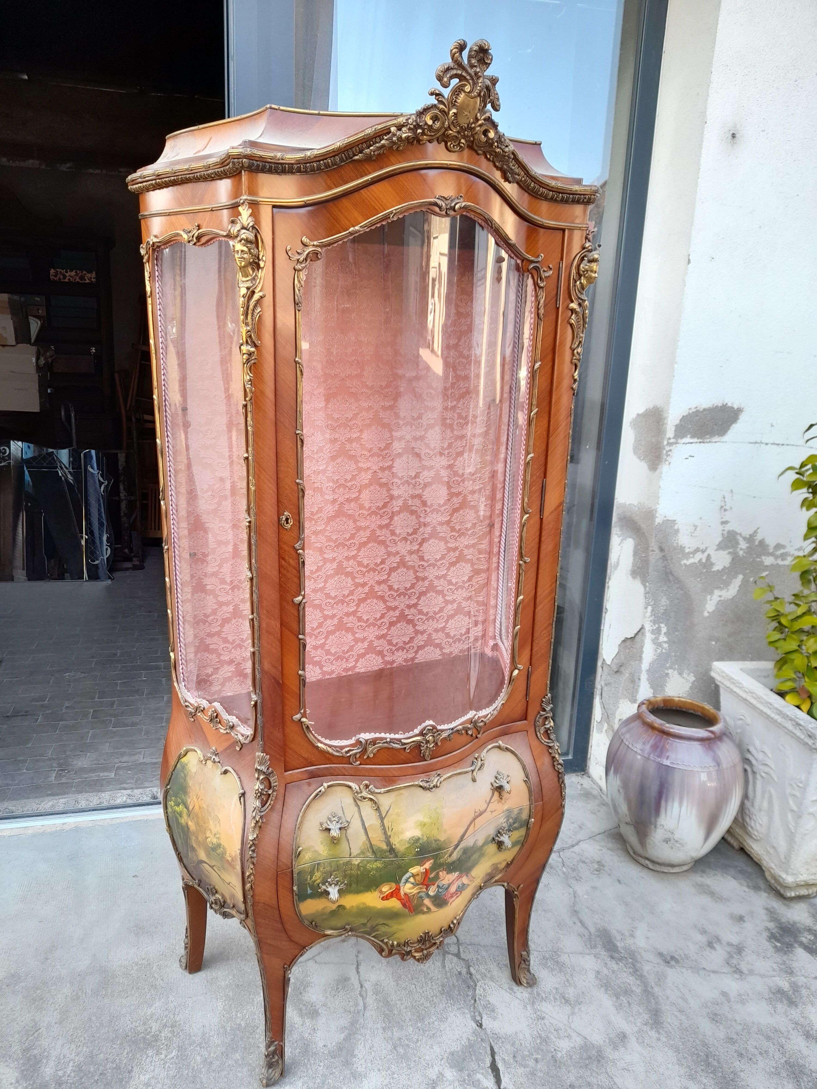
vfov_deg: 69.4
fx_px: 787
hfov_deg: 54.9
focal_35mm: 25
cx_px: 408
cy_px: 544
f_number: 2
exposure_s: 1/120
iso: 32
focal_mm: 4.6
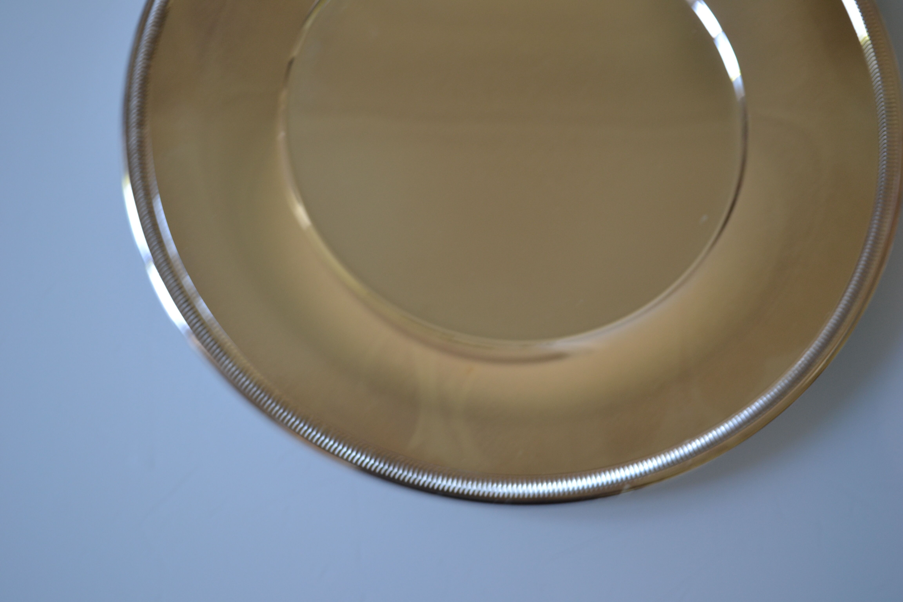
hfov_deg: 41.1
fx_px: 1204
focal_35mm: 48
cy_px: 301
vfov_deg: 28.1
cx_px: 452
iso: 400
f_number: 4.8
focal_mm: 32
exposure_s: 1/25
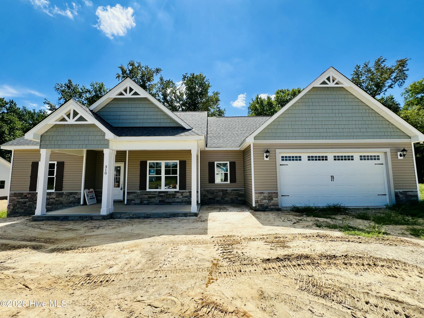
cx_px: 212
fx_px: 159
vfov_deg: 89.9
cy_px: 159
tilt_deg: +5.3
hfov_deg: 106.2
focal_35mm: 13
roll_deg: -1.7
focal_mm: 1.57
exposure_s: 1/1263
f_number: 1.8
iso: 32
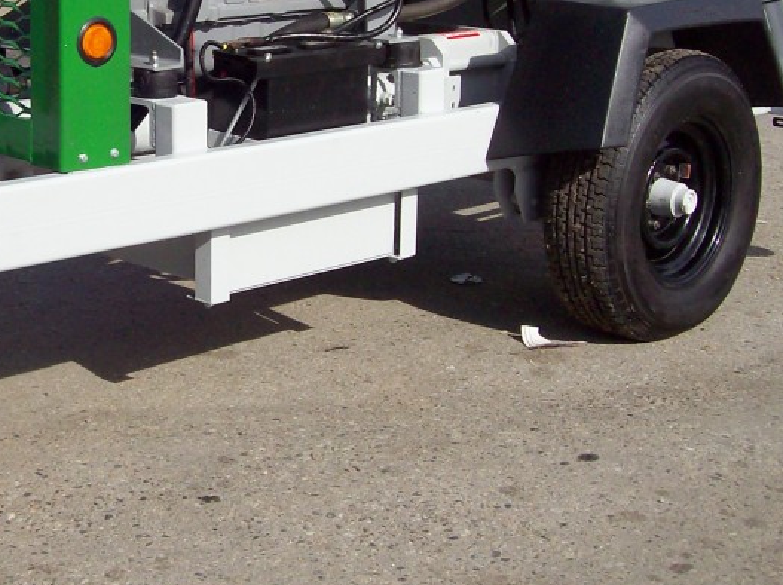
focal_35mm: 70
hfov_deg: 27.1
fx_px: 1582
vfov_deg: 20.8
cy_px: 130
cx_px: 132
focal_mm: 6
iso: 80
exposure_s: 1/692
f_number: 4.8
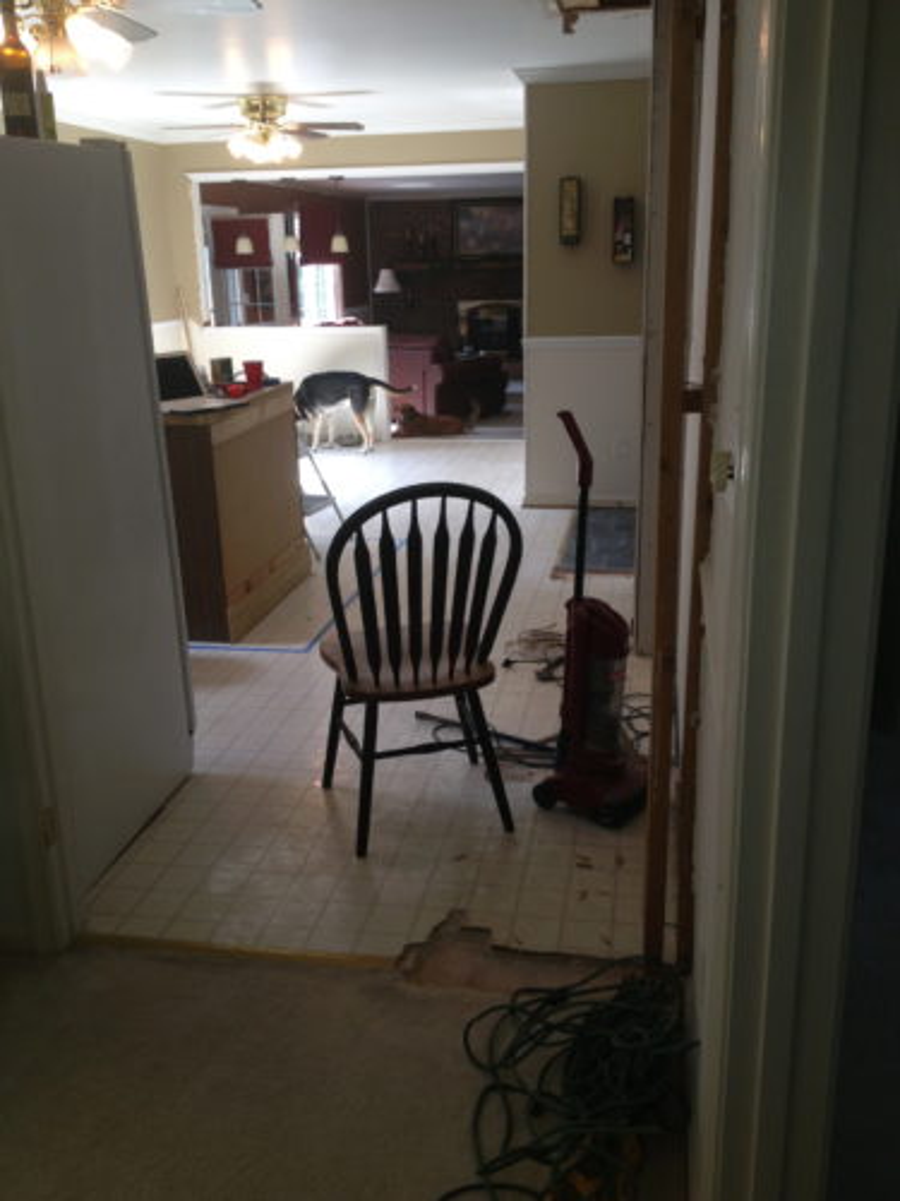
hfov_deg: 40.7
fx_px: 1213
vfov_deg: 52.6
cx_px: 450
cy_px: 600
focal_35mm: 35
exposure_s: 1/60
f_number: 2.4
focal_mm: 4.28
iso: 50
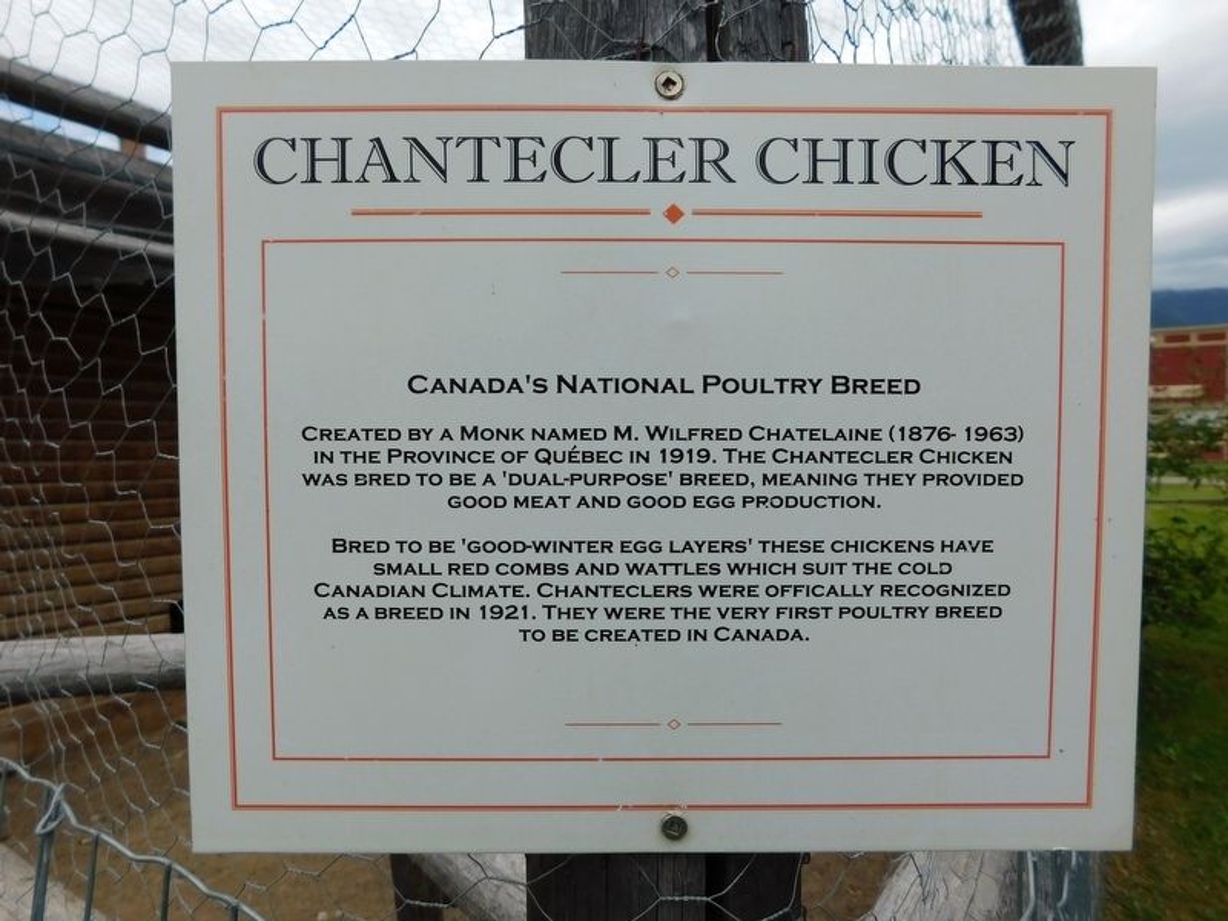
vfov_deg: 58.9
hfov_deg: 73.9
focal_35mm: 23
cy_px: 460
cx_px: 614
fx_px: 816
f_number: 6
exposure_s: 1/400
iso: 125
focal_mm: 4
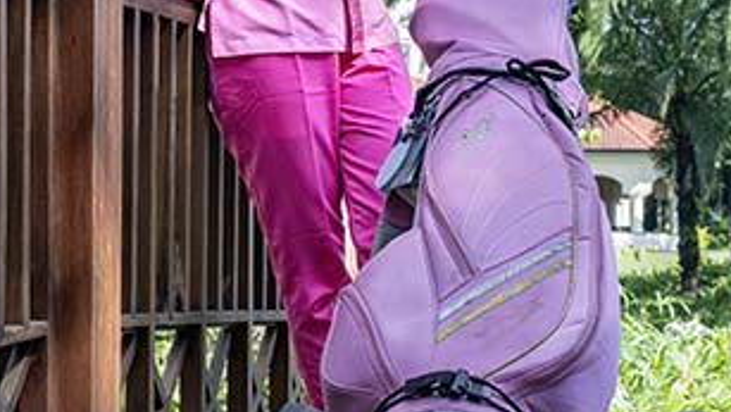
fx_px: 2288
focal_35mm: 118
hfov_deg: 17.2
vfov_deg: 10.2
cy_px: -21
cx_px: 924
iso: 64
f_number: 7.1
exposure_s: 1/200
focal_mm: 36
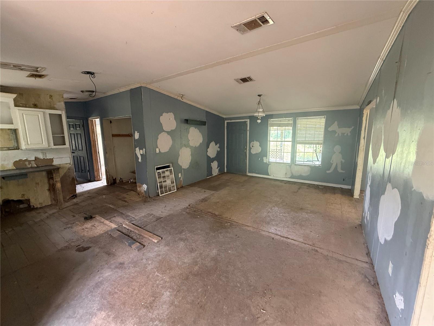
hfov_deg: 102.1
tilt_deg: -7.9
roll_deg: +0.0
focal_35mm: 14
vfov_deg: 85.7
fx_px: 176
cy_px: 163
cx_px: 217
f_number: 2.2
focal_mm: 2.22
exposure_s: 1/60
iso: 500
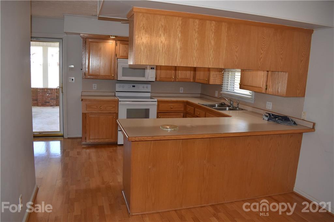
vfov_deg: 47.9
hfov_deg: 67.4
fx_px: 250
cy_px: 111
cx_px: 167
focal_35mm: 27
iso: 450
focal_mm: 18
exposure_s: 1/125
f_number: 5.6
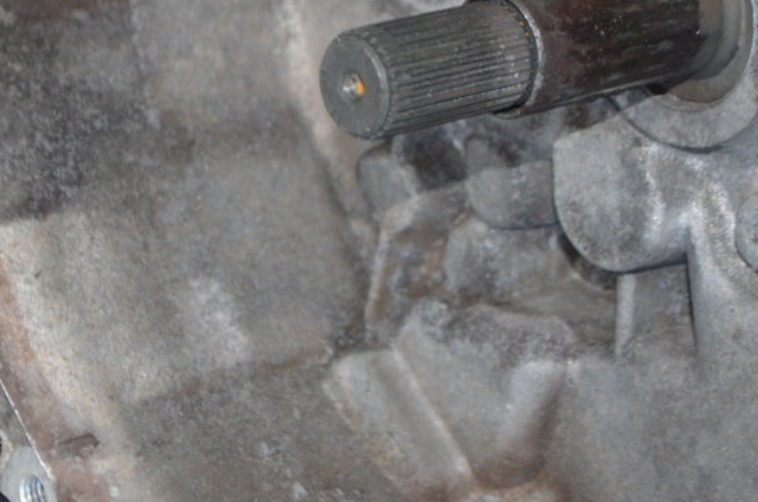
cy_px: 96
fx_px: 2667
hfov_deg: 16.2
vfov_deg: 10.7
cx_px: 341
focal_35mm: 127
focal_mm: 45
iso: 3200
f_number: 5.3
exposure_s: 1/60
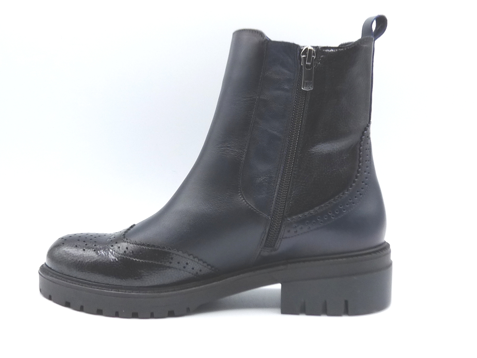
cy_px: 179
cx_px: 238
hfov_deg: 37.5
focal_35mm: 51
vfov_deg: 28.6
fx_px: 703
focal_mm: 5.1
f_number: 4
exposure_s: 1/160
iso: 100
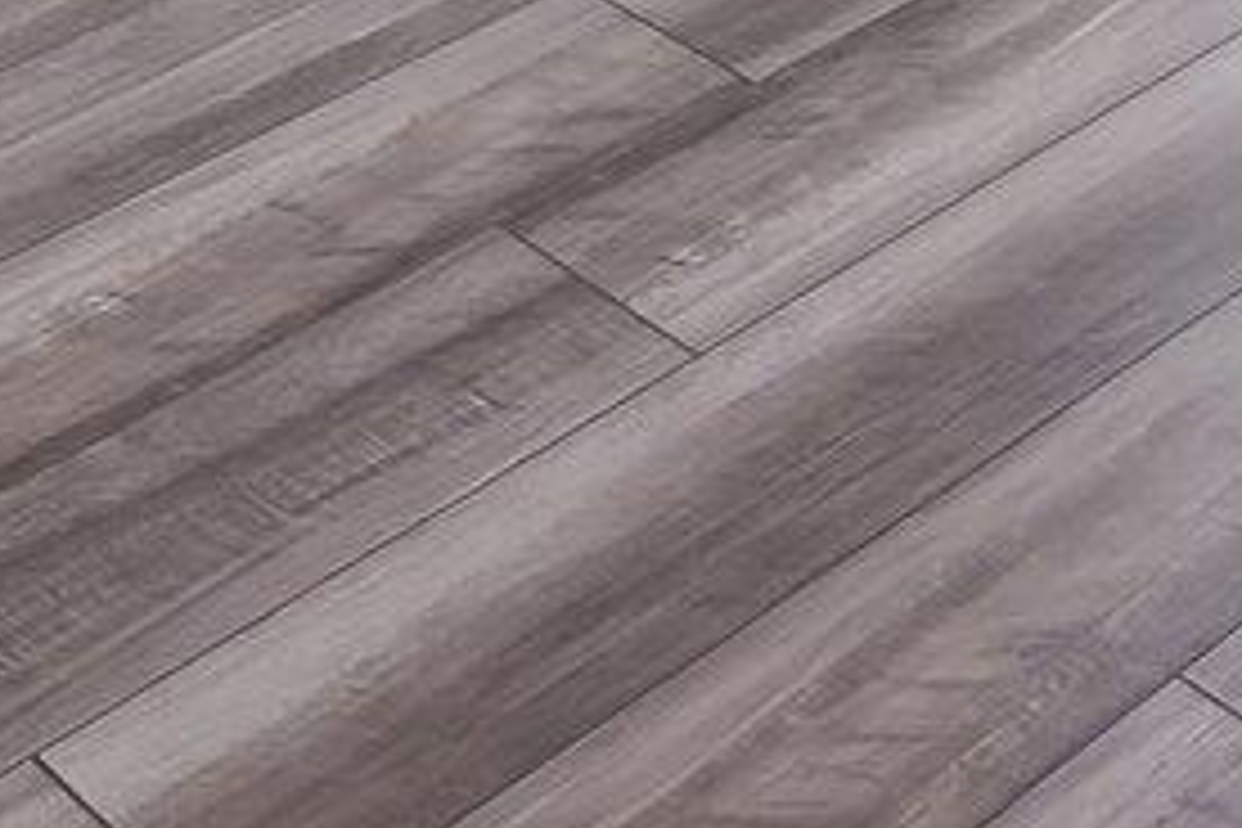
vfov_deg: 9.0
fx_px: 3588
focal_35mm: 104
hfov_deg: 18.1
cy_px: -2036
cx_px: 1692
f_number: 8
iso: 160
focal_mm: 14
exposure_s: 1/20
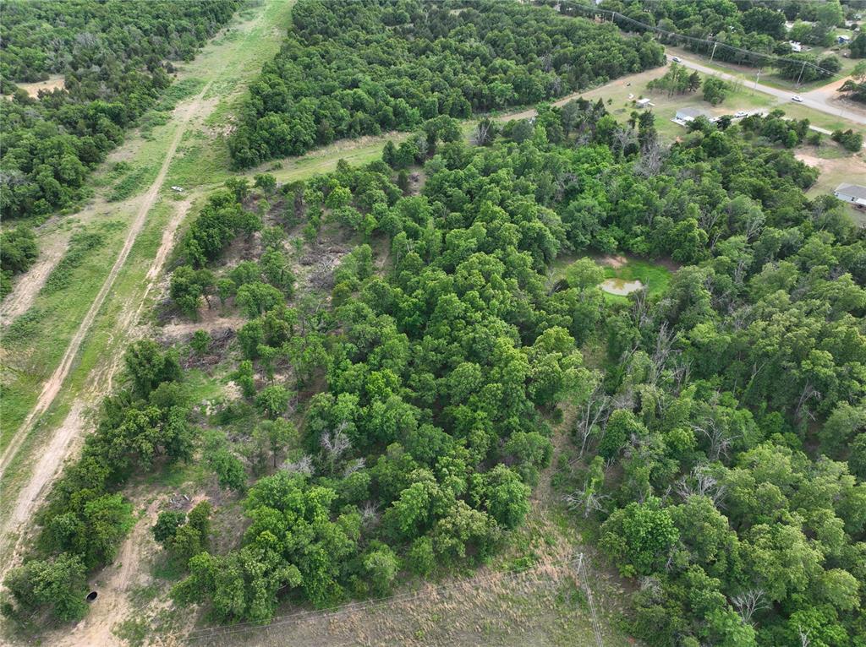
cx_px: 433
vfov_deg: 56.7
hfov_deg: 71.6
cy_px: 324
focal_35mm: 24
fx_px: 600
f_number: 2.8
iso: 100
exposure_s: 1/500
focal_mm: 12.29
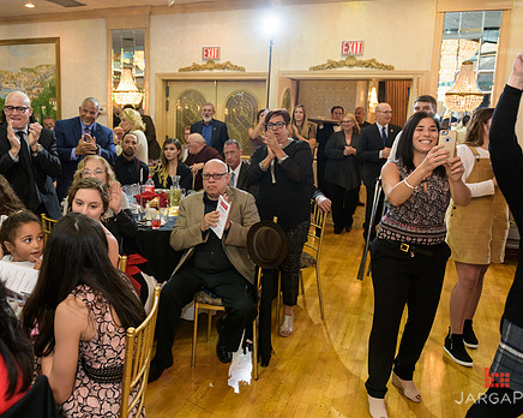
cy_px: 198
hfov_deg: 58.5
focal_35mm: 30
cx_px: 222
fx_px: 464
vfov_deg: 48.4
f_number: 3.2
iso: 1000
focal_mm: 24
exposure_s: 1/125
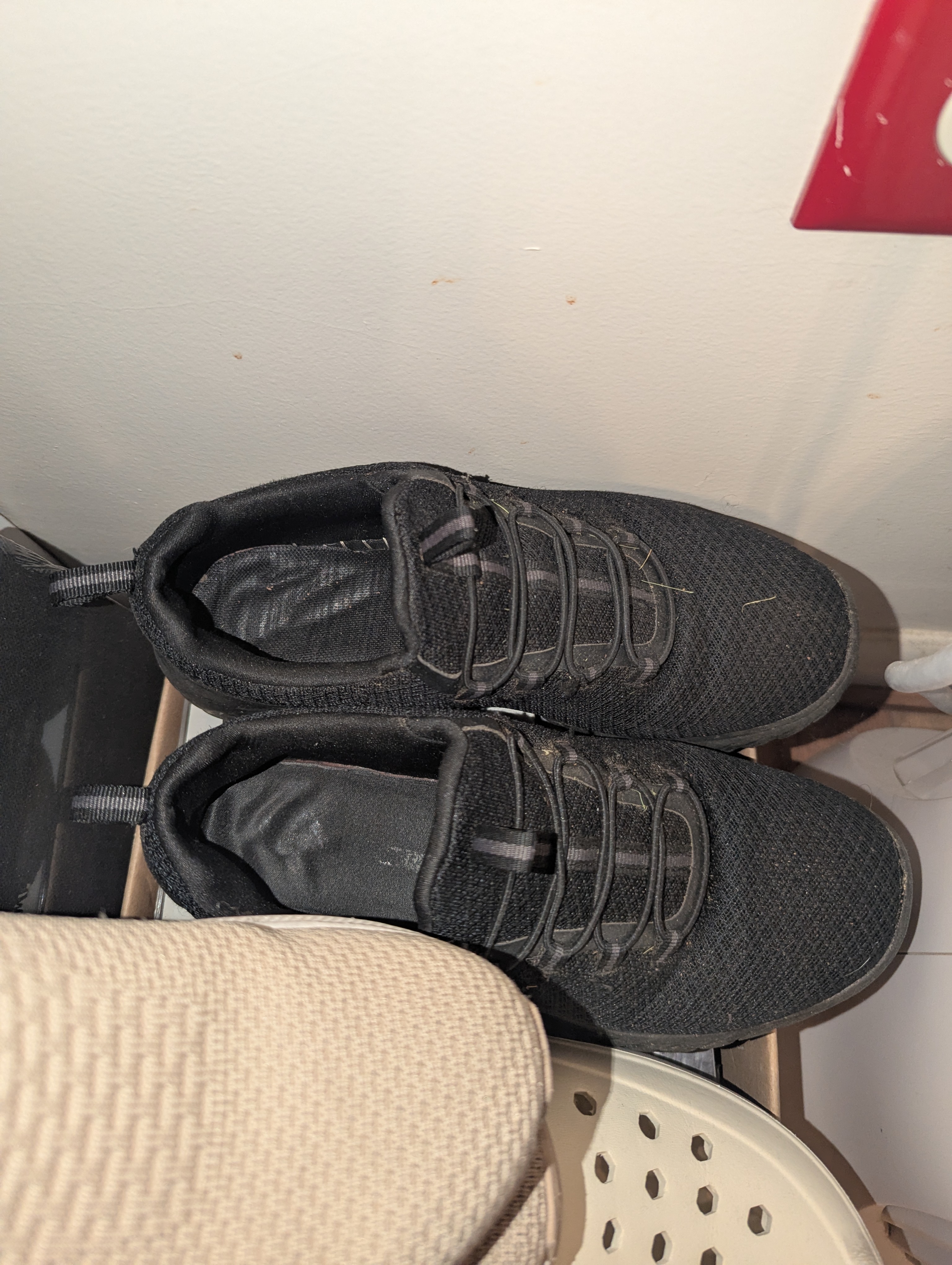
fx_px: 878
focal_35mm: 24
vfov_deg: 71.5
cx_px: 476
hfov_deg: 56.9
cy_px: 632
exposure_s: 1/120
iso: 392
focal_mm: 6.81
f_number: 1.85
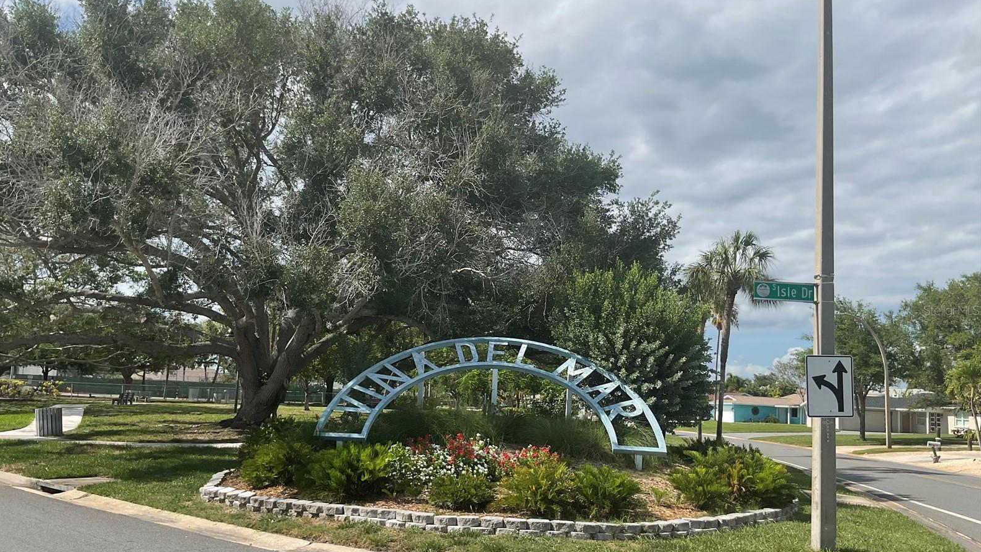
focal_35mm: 32
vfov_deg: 36.6
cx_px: 486
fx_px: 832
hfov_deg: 61.0
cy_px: 310
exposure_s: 1/2141
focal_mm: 3
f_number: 1.8
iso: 16
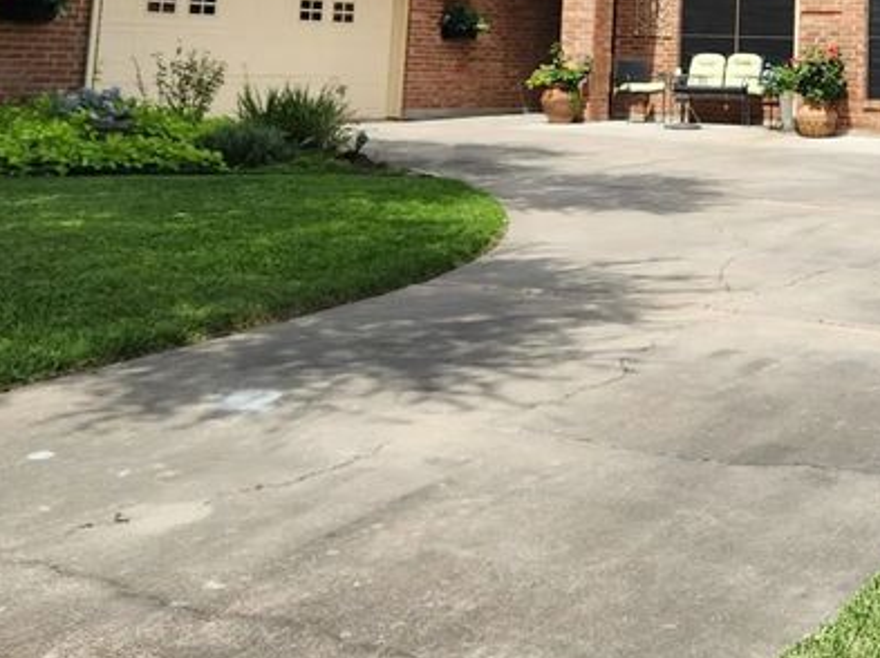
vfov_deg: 22.4
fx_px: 1524
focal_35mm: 60
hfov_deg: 31.2
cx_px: 730
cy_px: -143
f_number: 1.8
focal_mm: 5.4
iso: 20
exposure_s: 1/2099
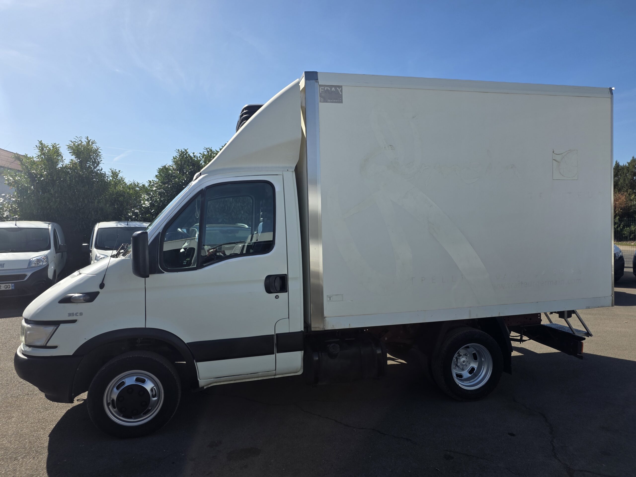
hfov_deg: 73.9
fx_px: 423
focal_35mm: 23
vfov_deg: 58.9
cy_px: 238
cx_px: 318
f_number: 1.7
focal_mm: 6.25
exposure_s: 1/5296
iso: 80
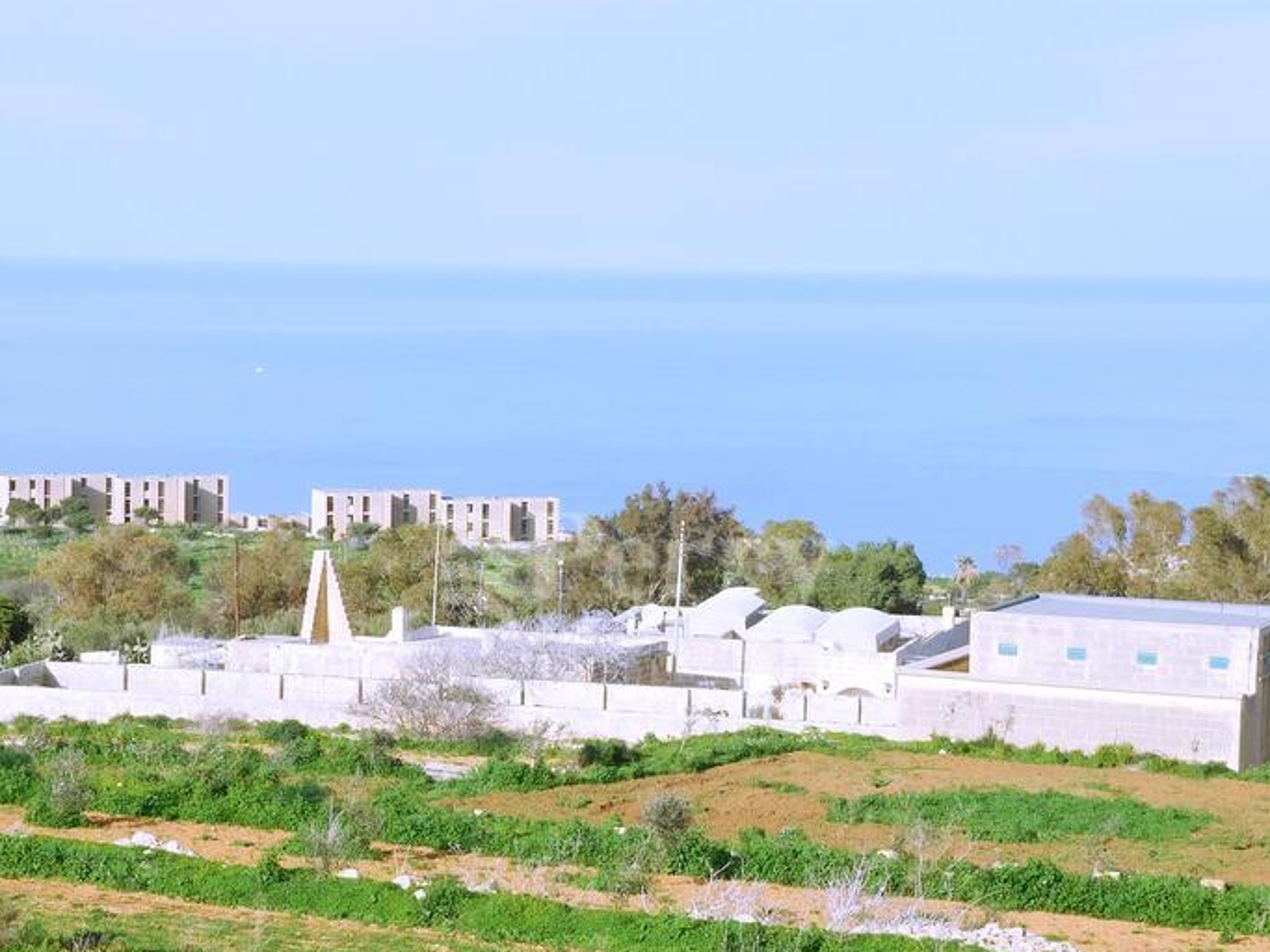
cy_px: 571
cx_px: 640
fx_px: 3411
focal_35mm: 93
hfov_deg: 21.1
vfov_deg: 15.9
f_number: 4.4
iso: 125
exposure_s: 1/800
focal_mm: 11.1
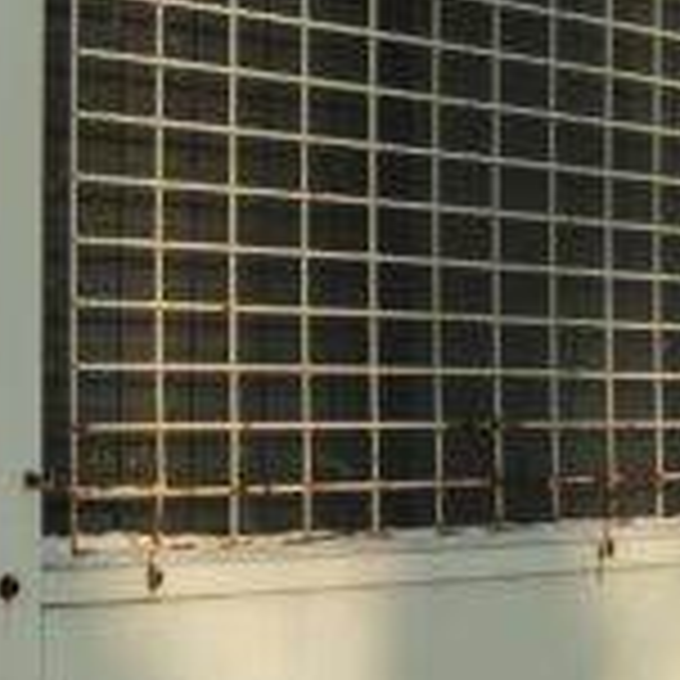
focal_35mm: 138
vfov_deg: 12.6
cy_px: 376
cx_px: 216
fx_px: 3067
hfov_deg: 12.6
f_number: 4
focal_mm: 24
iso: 200
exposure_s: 1/500
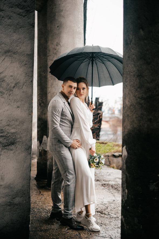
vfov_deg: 39.6
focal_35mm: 50
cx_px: 80
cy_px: 120
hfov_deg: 27.0
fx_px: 331
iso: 400
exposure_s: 1/320
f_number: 2
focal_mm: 50
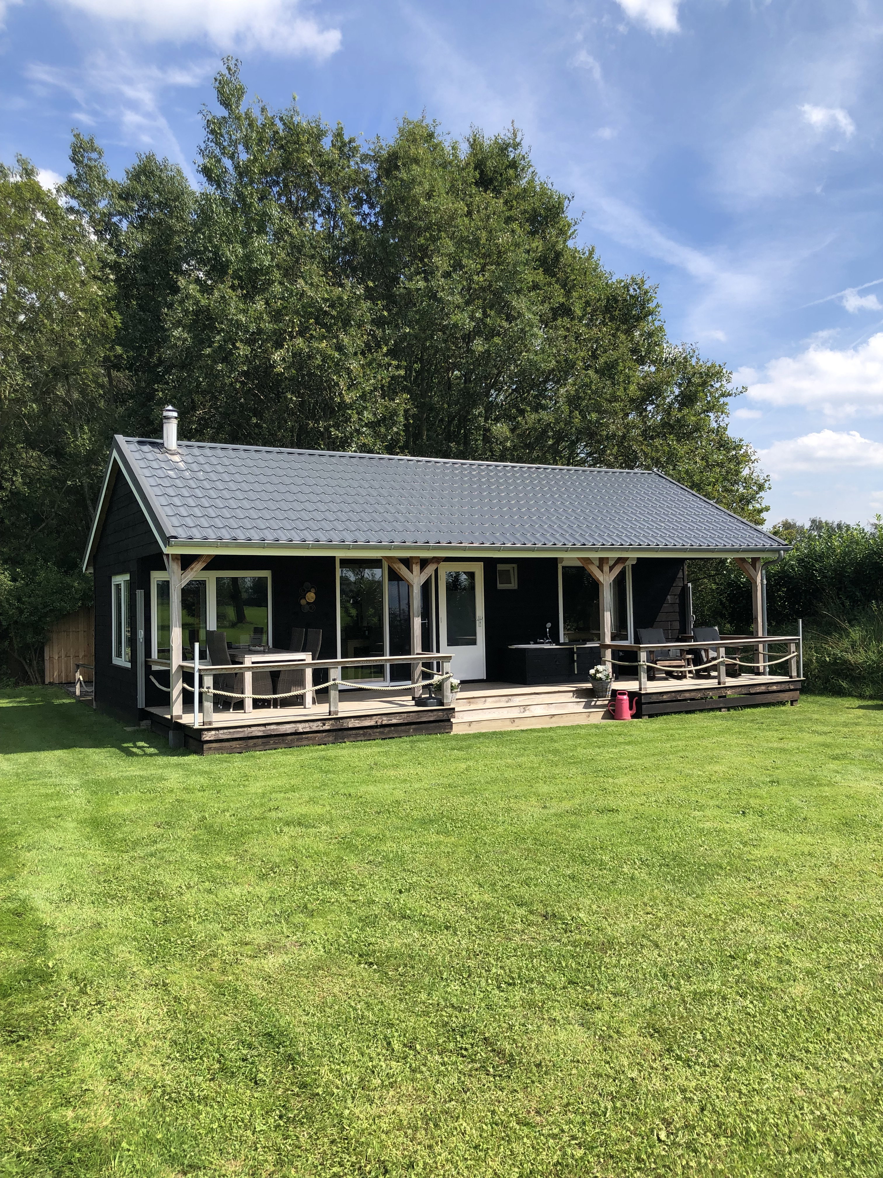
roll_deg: +1.7
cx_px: 442
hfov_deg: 49.7
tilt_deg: +1.4
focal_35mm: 28
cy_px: 589
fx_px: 952
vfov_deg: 63.4
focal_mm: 3.99
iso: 20
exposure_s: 1/1297
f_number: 1.8
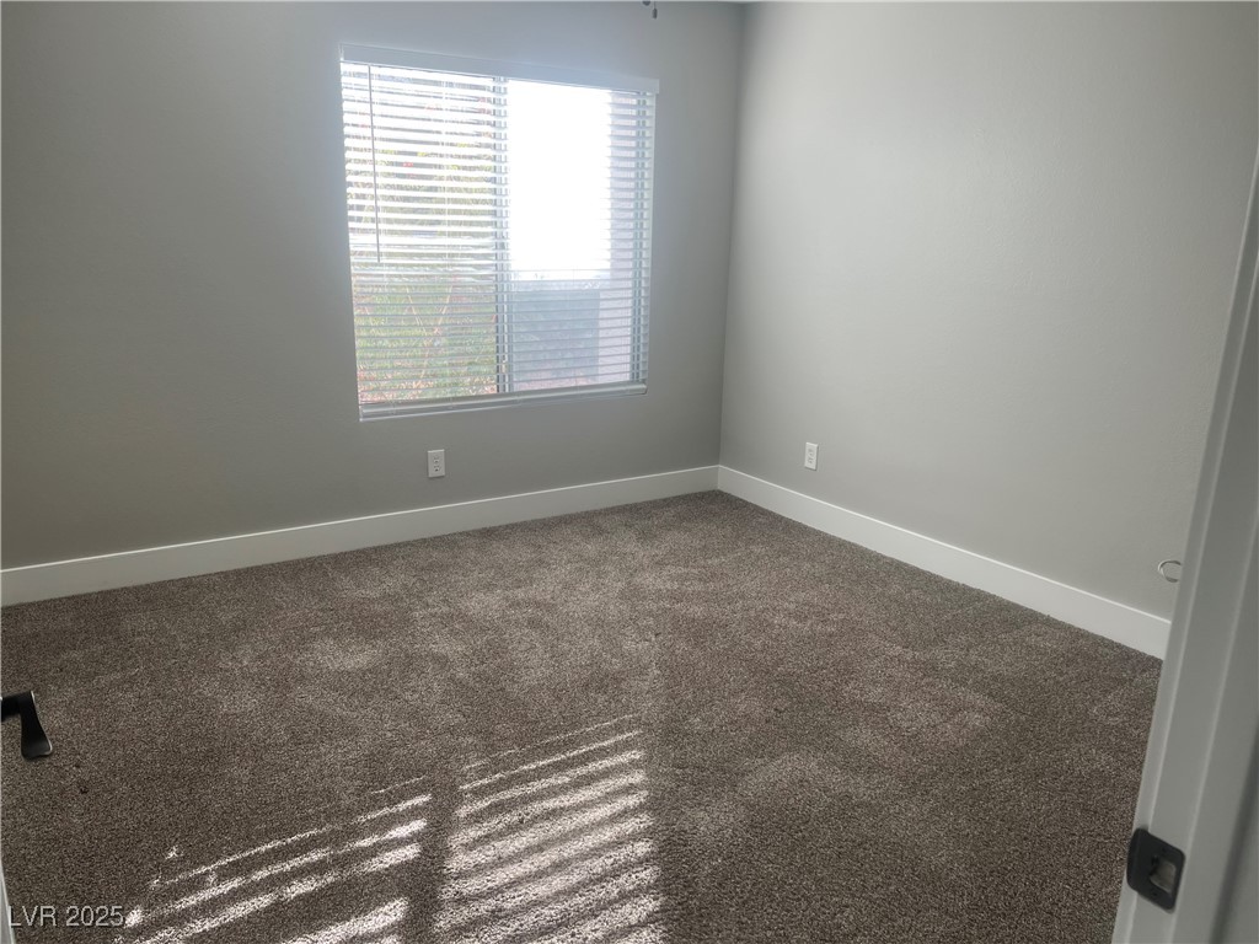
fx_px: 946
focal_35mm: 26
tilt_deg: -15.3
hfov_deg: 67.3
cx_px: 630
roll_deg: -1.1
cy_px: 472
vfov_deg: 53.1
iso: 40
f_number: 1.5
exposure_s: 1/160
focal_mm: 5.7
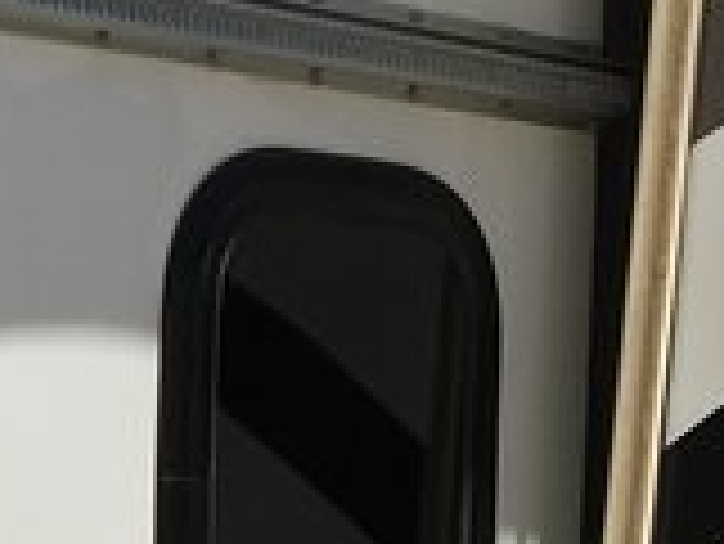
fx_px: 3014
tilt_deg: -1.4
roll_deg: -0.8
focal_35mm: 144
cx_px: -202
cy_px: 796
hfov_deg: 13.2
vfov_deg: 10.0
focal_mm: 4.15
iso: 25
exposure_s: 1/1399
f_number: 2.2
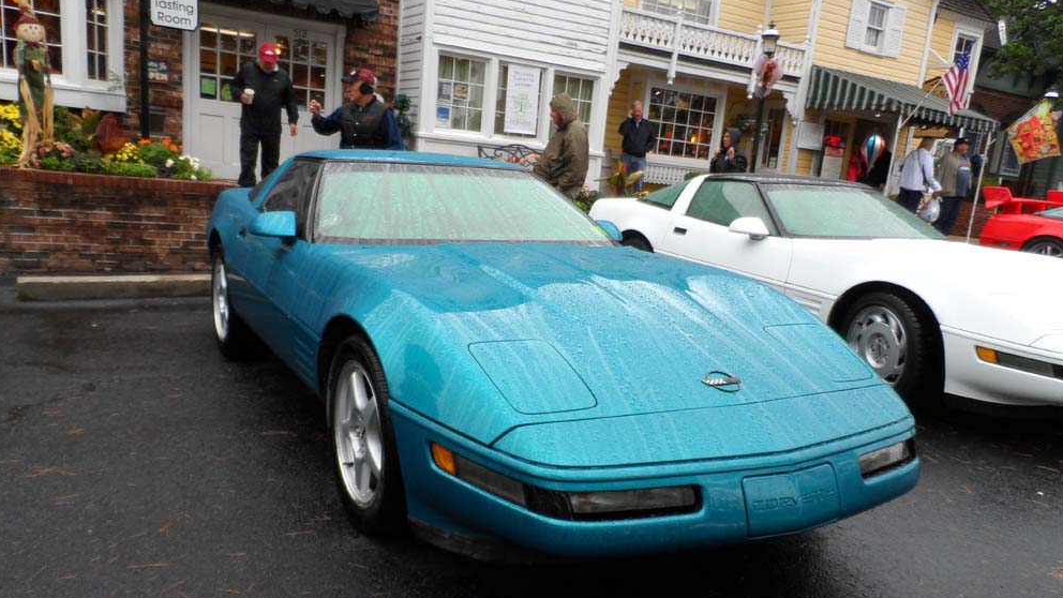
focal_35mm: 27
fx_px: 761
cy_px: 373
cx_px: 538
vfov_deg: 42.6
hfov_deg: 69.9
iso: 80
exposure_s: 1/180
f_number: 3.2
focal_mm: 4
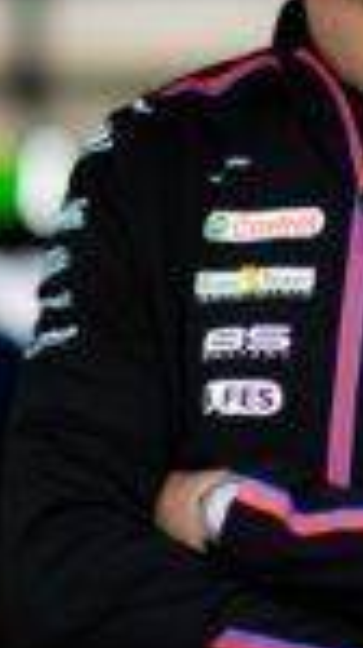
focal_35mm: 268
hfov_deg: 4.5
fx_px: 4601
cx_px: 367
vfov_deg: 8.1
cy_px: 229
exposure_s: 1/320
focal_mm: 85
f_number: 1.4
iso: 200
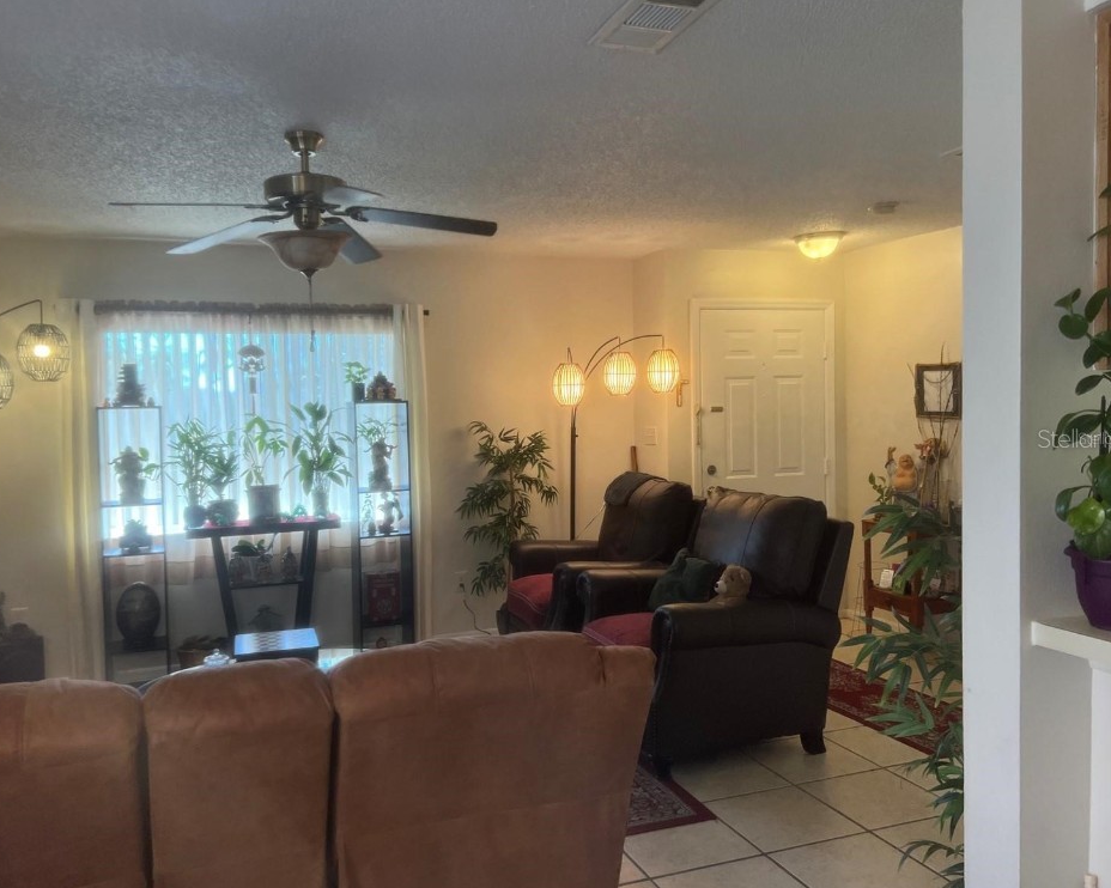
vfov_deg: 51.5
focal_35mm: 28
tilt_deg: -2.4
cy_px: 438
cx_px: 538
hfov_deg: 62.2
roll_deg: +1.0
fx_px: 920
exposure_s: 1/120
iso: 125
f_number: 1.5
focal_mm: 5.7
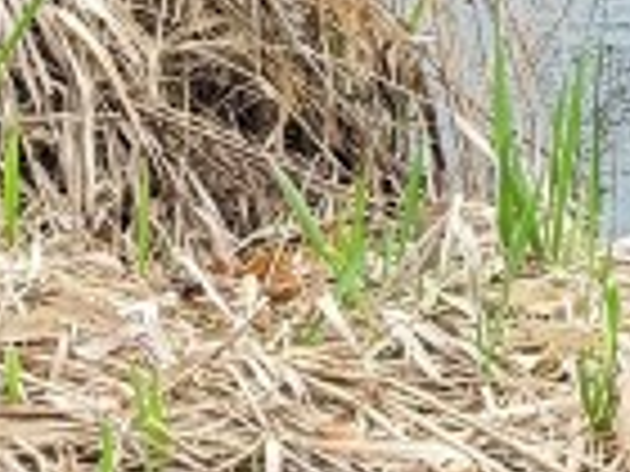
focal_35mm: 176
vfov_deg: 7.2
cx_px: 482
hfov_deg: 11.2
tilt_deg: -10.2
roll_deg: +0.9
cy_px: -1092
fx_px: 3203
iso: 100
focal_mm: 6.76
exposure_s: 1/943
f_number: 1.78
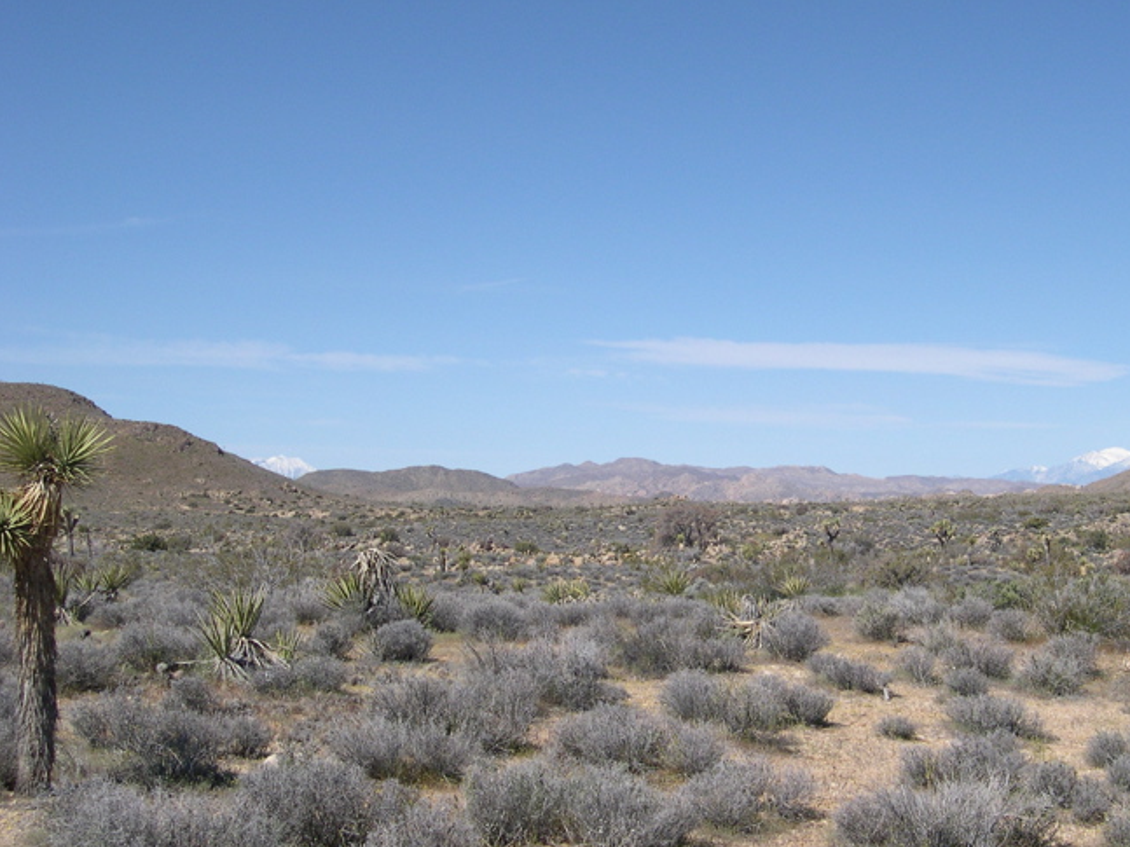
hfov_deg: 40.2
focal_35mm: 47
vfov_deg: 30.9
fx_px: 1534
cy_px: 410
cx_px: 688
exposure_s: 1/284
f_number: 7.6
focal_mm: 8
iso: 100
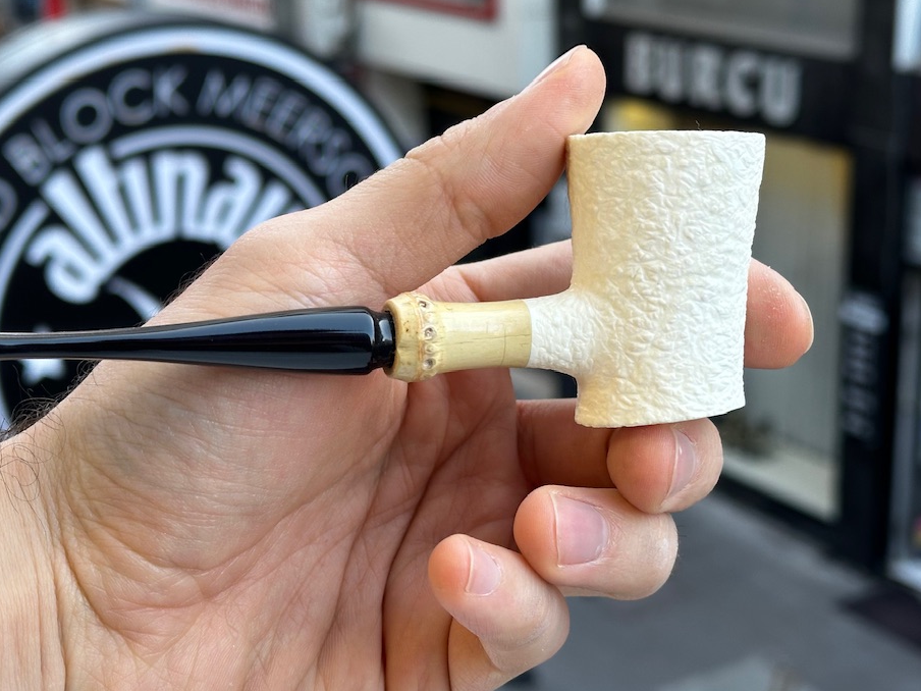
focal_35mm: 68
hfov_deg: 28.5
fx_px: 1809
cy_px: 284
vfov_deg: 21.6
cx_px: 354
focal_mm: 6.86
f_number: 1.78
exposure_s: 1/121
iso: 80
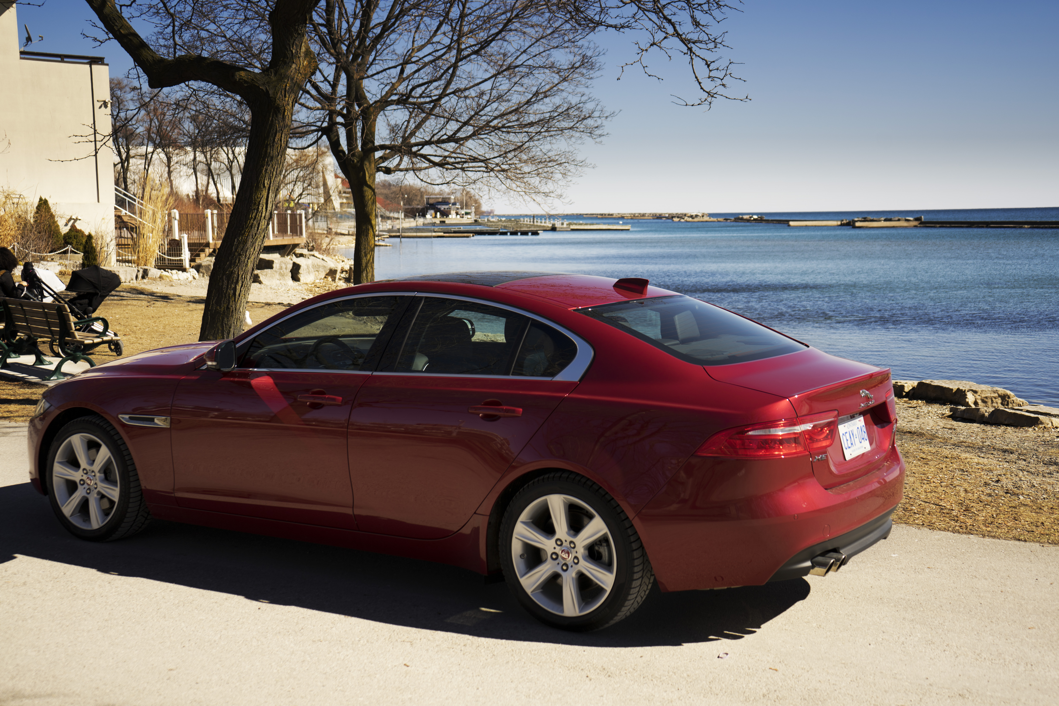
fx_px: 1324
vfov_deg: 29.9
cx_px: 530
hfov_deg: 43.6
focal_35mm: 45
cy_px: 353
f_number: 4.5
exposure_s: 1/500
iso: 100
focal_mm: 45
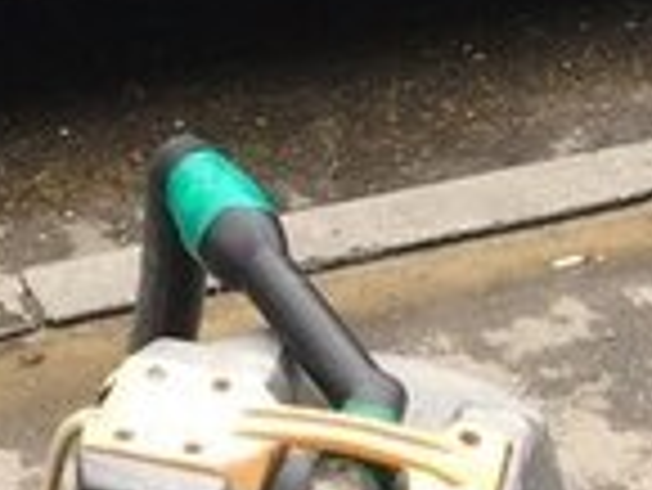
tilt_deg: -13.6
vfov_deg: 10.3
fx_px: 2488
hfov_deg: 14.9
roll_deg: -2.5
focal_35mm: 132
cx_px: 301
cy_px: -537
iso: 25
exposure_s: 1/126
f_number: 2.2
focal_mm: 4.15
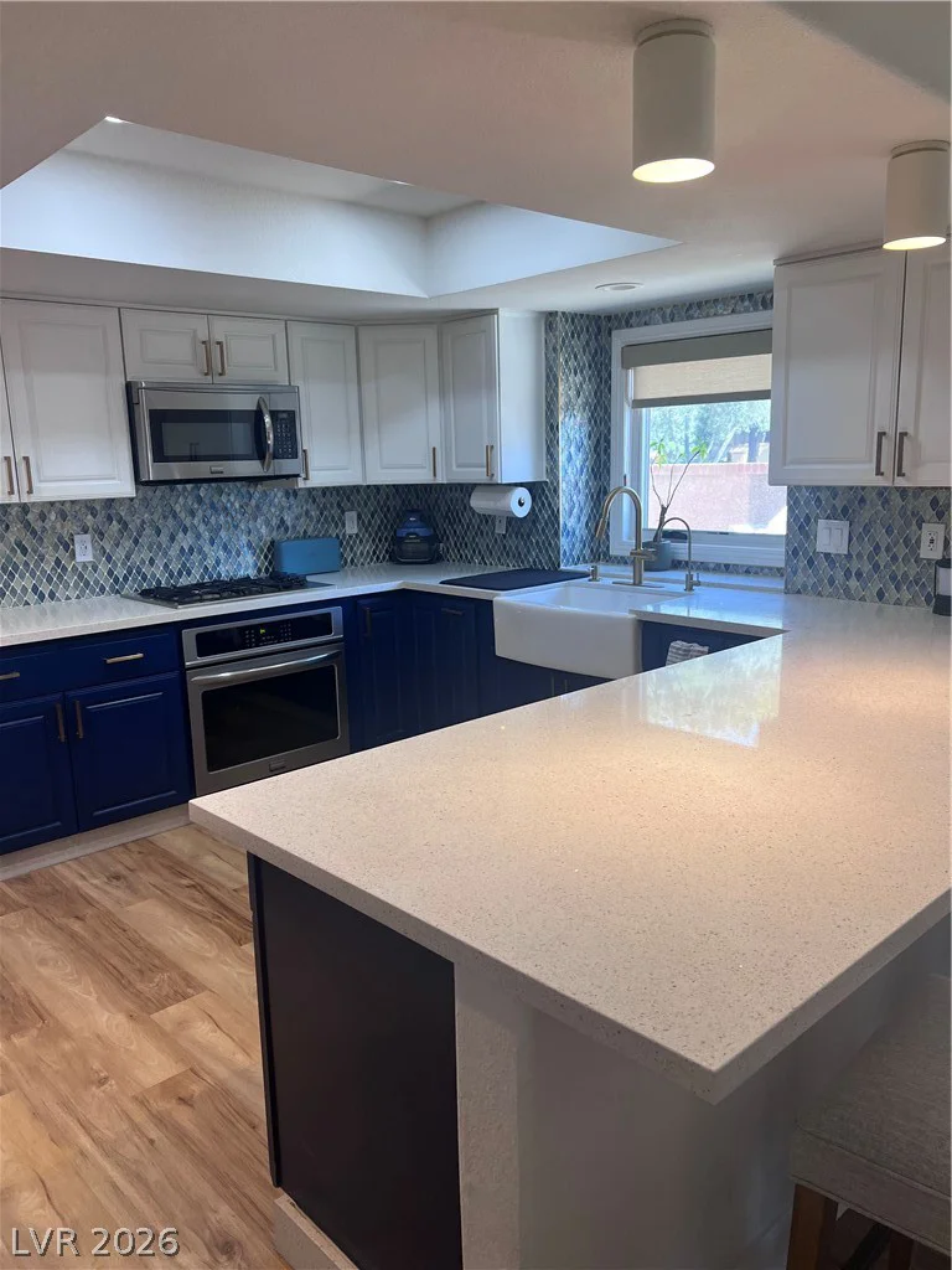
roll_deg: +2.4
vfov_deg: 67.3
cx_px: 476
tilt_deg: -10.0
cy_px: 635
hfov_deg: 53.1
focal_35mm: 26
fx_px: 953
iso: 50
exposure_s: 1/120
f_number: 1.5
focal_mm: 5.7
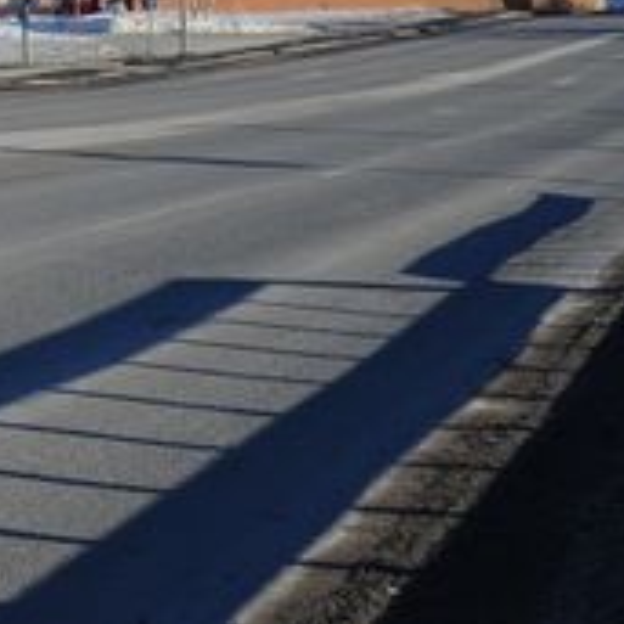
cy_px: -223
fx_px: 2549
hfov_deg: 12.5
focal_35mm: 125
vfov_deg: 13.4
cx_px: -551
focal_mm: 36
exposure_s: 1/2000
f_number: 5.6
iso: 500
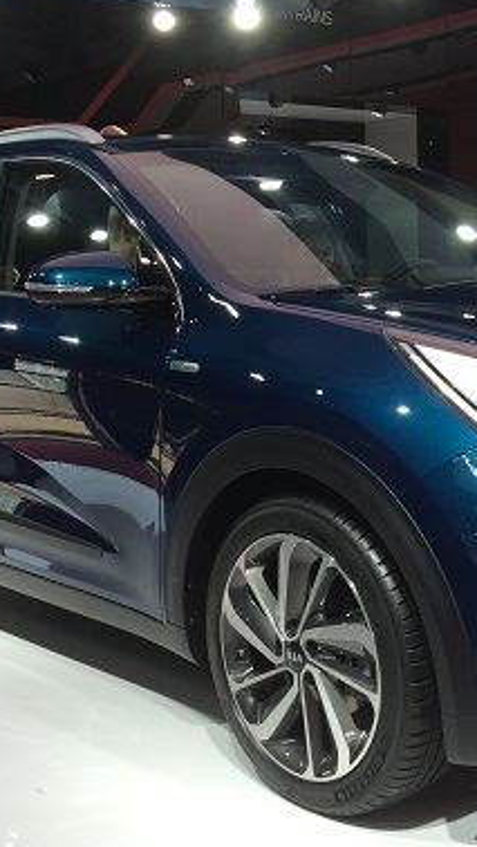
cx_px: 331
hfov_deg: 21.4
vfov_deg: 37.2
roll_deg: +3.8
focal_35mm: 56
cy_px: 430
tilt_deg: -6.6
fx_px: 1258
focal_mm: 4.15
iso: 40
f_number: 2.2
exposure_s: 1/100
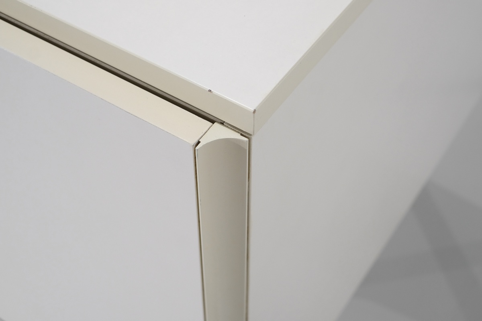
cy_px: 160
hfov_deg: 37.5
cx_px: 241
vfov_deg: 25.5
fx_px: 710
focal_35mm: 53
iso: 800
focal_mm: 35
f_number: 5.6
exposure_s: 1/58
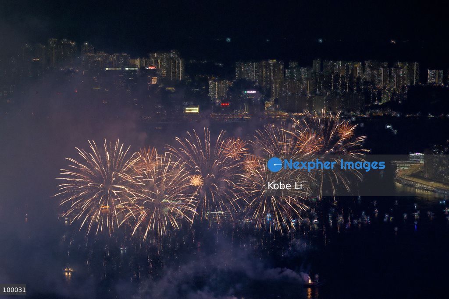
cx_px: 224
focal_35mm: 91
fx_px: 1135
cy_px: 150
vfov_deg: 15.0
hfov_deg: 22.4
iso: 2500
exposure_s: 1/50
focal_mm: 91
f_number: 4.5
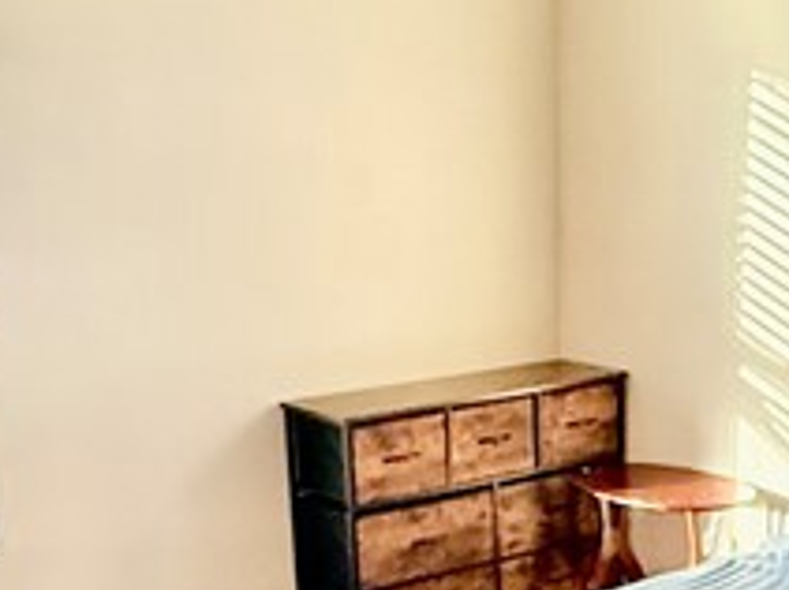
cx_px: 572
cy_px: 642
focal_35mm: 68
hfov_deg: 28.2
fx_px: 1549
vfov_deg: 20.6
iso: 500
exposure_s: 1/120
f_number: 2.2
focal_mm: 2.22
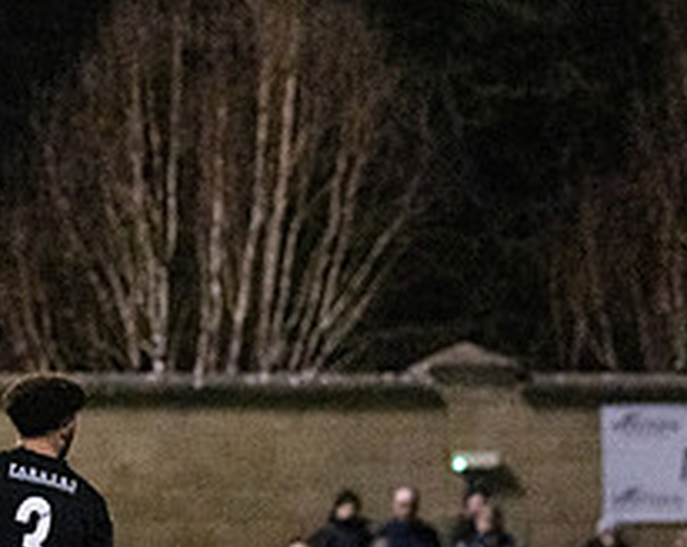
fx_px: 9518
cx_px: -103
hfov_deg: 4.1
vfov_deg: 3.3
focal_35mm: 469
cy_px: 390
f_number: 4
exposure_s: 1/1000
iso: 12800
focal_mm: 135
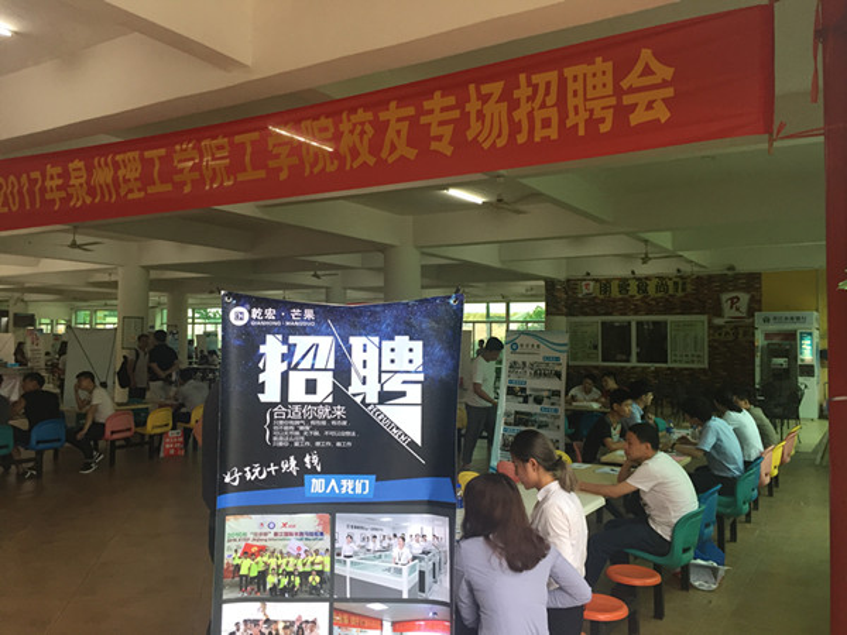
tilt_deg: +2.6
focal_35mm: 29
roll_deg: -0.5
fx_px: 710
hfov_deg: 61.7
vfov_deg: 48.2
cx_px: 424
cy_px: 318
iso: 50
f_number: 2.2
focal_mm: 4.15
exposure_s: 1/33
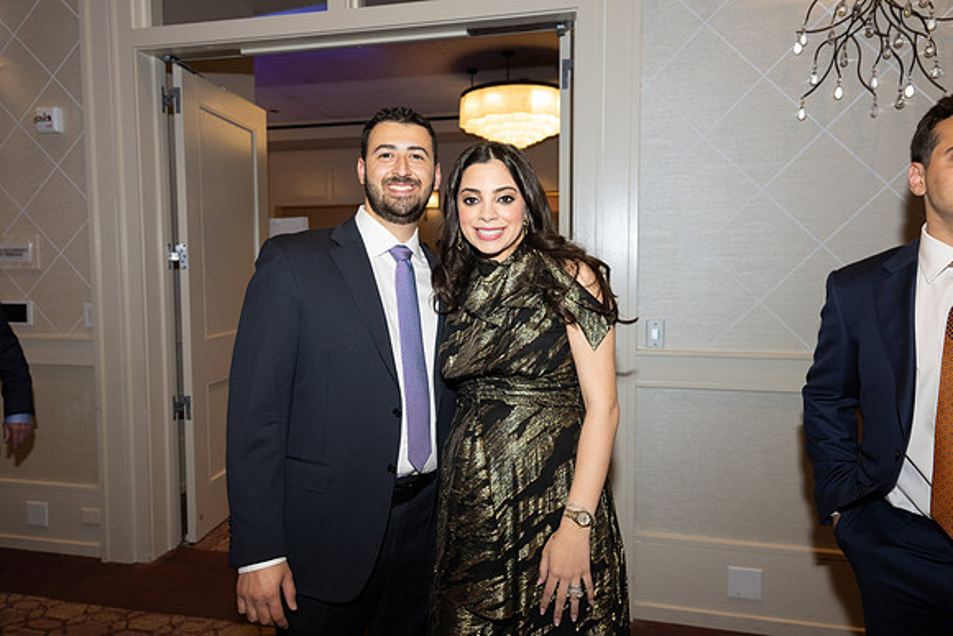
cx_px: 476
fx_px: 635
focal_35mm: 24
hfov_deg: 73.7
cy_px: 318
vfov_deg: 53.2
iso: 800
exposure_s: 1/100
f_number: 5.6
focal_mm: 24
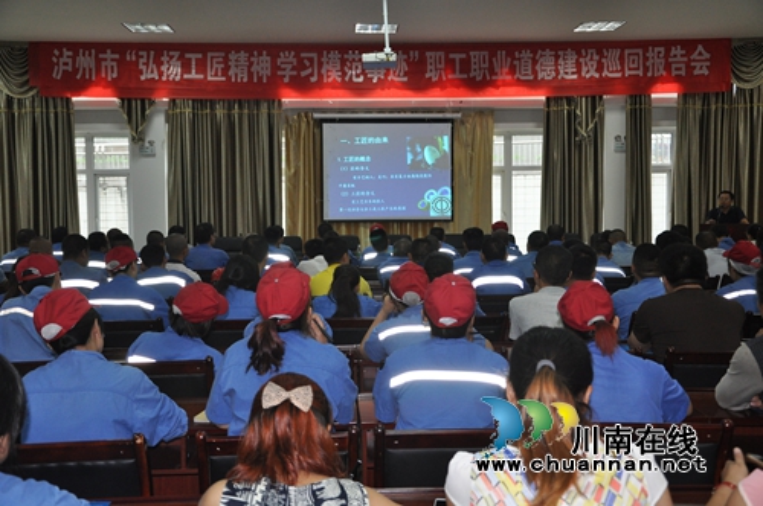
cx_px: 382
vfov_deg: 31.8
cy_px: 253
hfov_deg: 46.5
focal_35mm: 42
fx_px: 889
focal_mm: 28
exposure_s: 1/60
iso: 800
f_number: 4
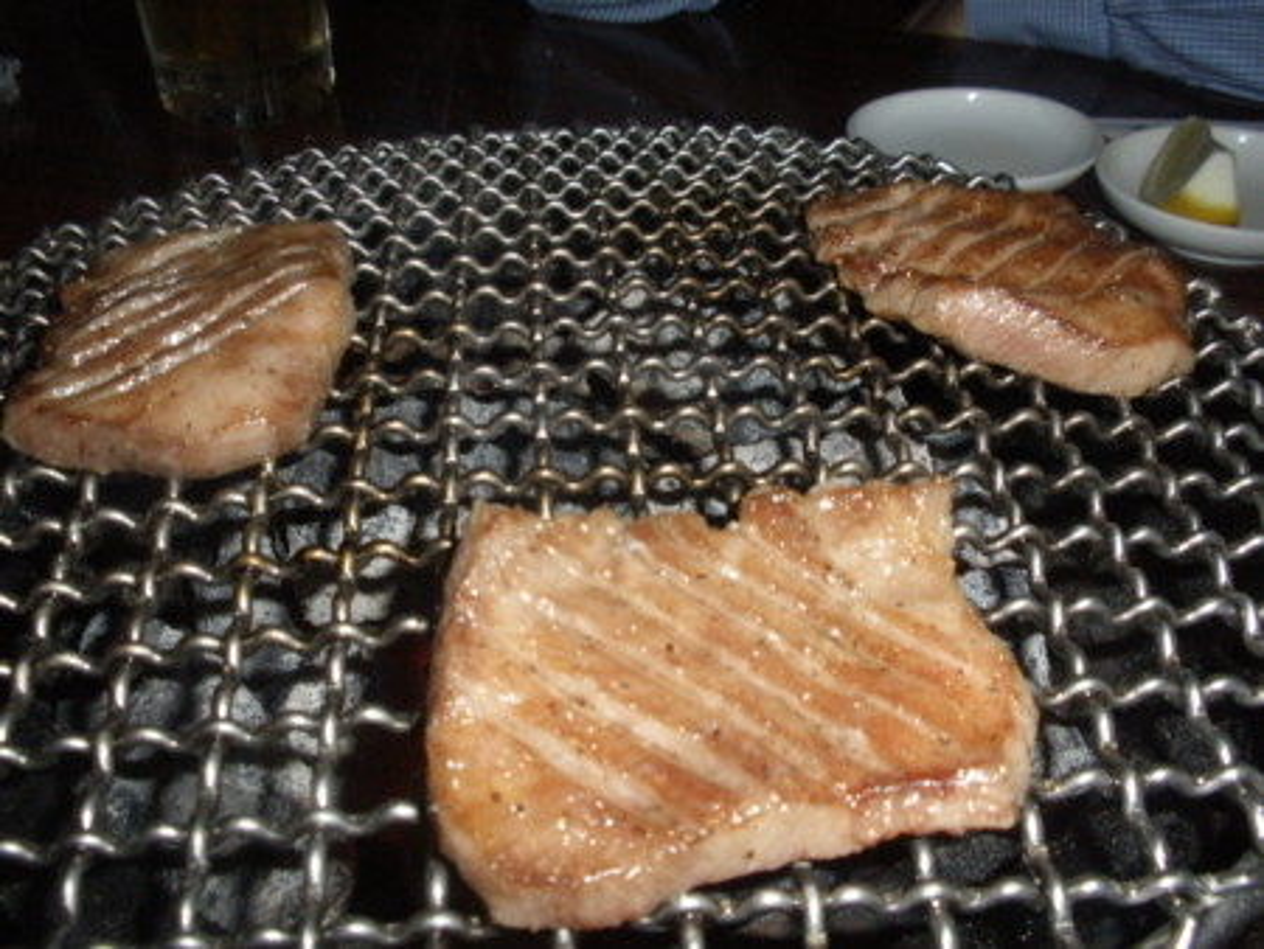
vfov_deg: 38.7
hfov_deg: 50.1
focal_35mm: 37
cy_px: 474
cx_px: 632
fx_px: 1352
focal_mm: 6.6
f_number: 10
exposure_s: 1/30
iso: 200
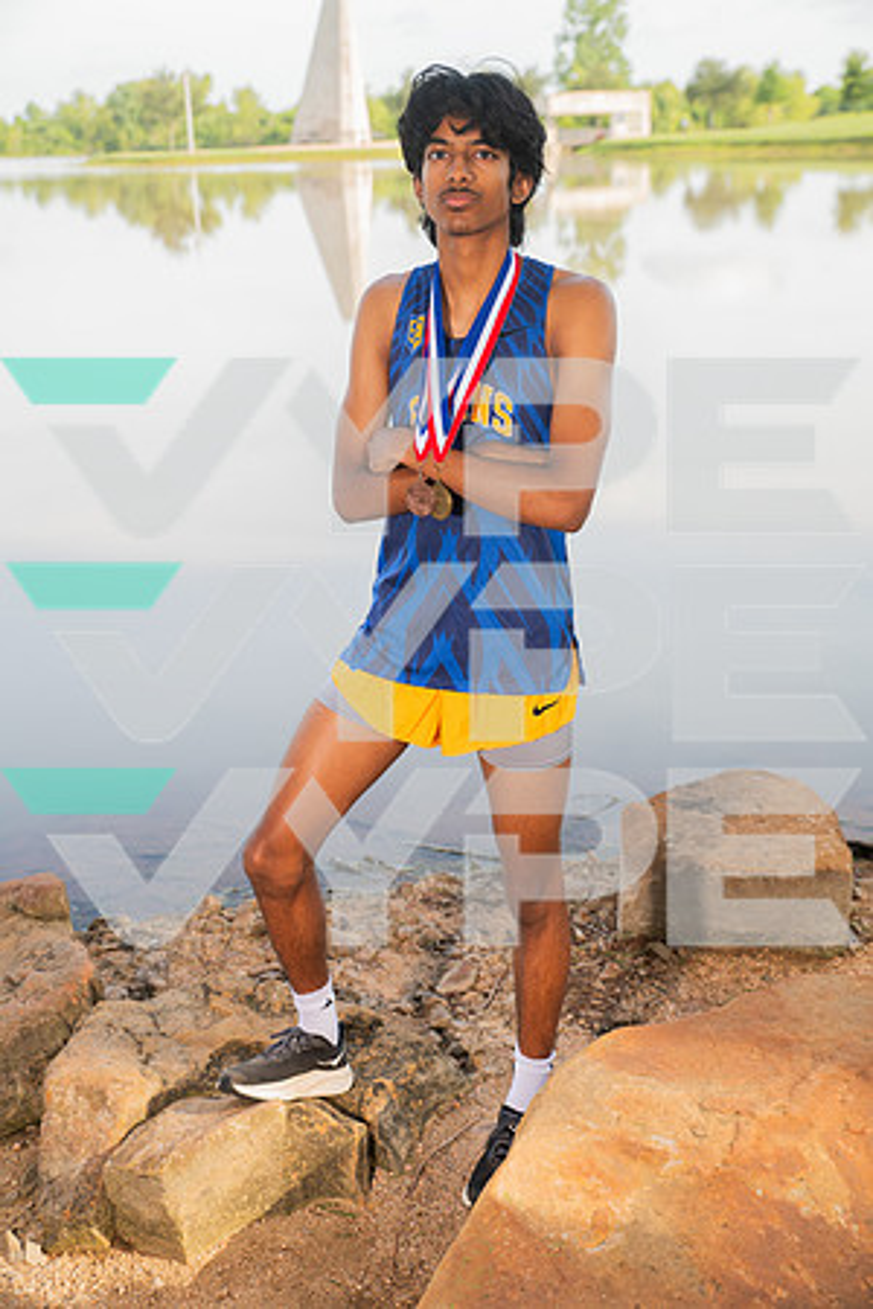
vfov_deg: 42.7
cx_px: 436
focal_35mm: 46
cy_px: 654
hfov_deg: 29.2
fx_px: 1673
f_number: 4.5
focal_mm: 46
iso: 250
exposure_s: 1/400
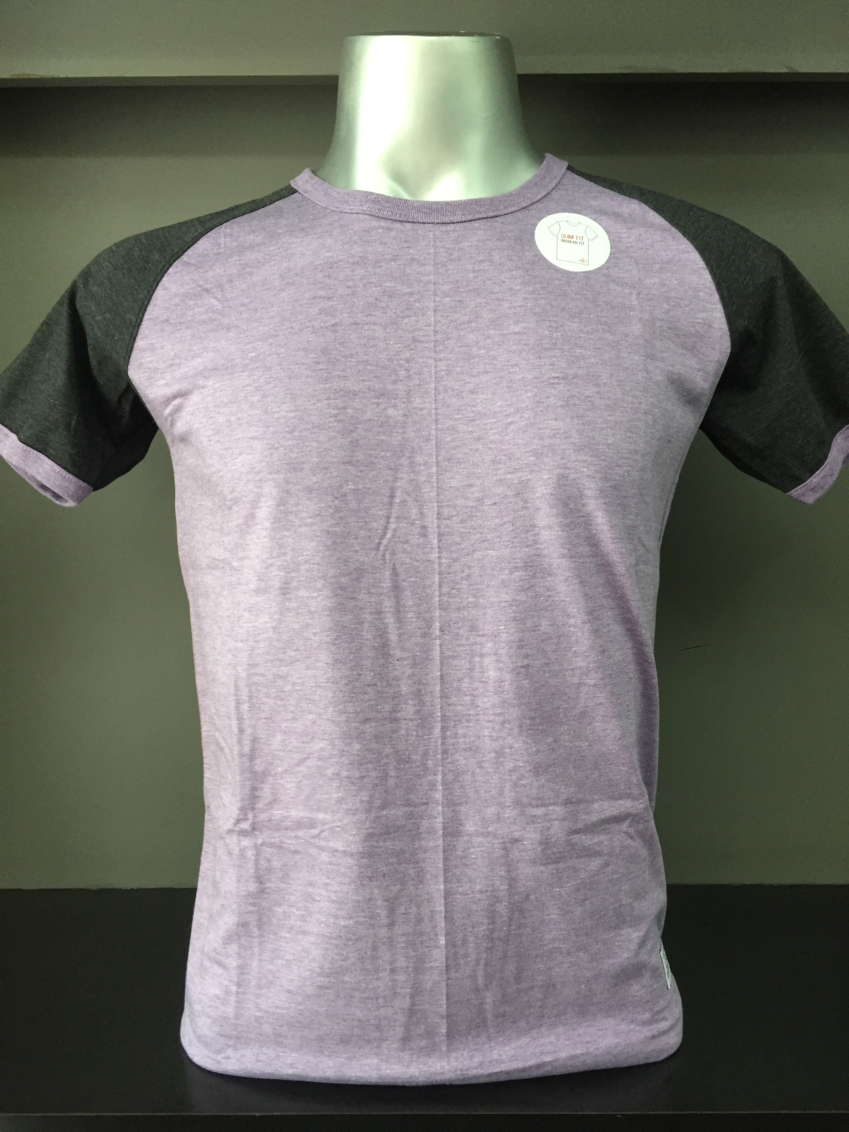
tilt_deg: -1.3
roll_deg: +0.6
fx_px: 948
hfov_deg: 48.2
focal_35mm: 29
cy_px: 566
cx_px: 424
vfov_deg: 61.7
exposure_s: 1/33
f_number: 2.2
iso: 125
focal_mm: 4.15
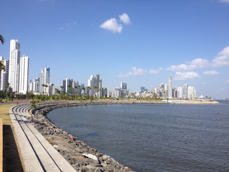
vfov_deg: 40.7
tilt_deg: -0.7
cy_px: 86
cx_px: 114
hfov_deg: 52.6
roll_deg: -0.5
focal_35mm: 35
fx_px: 232
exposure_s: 1/1972
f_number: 2.4
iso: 50
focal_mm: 4.28
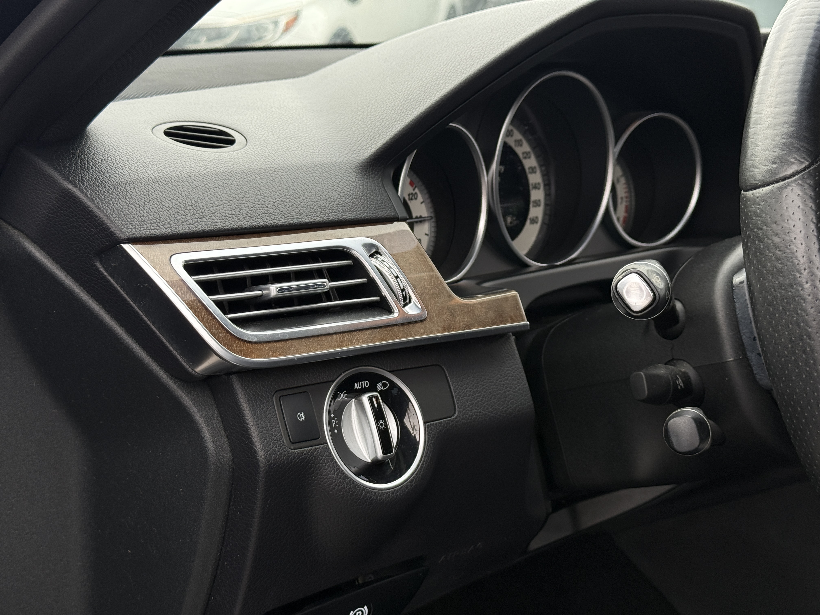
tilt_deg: -15.2
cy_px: 308
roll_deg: -3.0
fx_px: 1137
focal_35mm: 48
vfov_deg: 30.3
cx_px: 410
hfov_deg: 39.7
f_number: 1.78
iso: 64
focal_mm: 6.76
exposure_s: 1/574
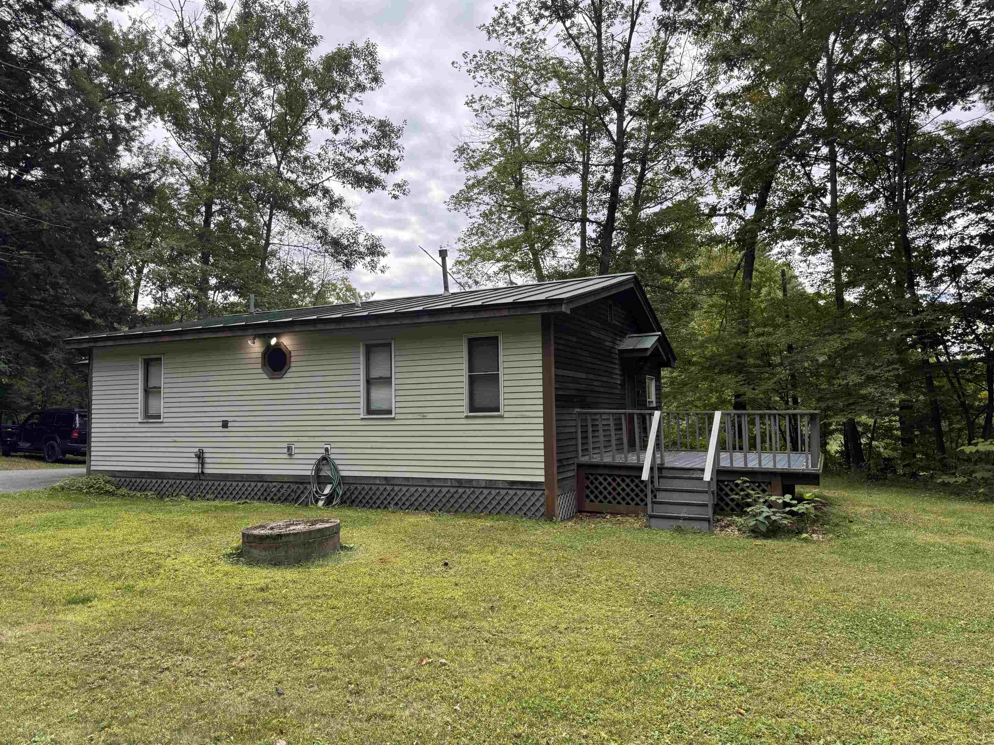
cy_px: 372
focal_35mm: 24
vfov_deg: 56.8
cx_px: 497
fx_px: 689
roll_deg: +0.2
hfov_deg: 71.6
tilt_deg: +2.4
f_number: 1.78
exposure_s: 1/1042
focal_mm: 6.76
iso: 80
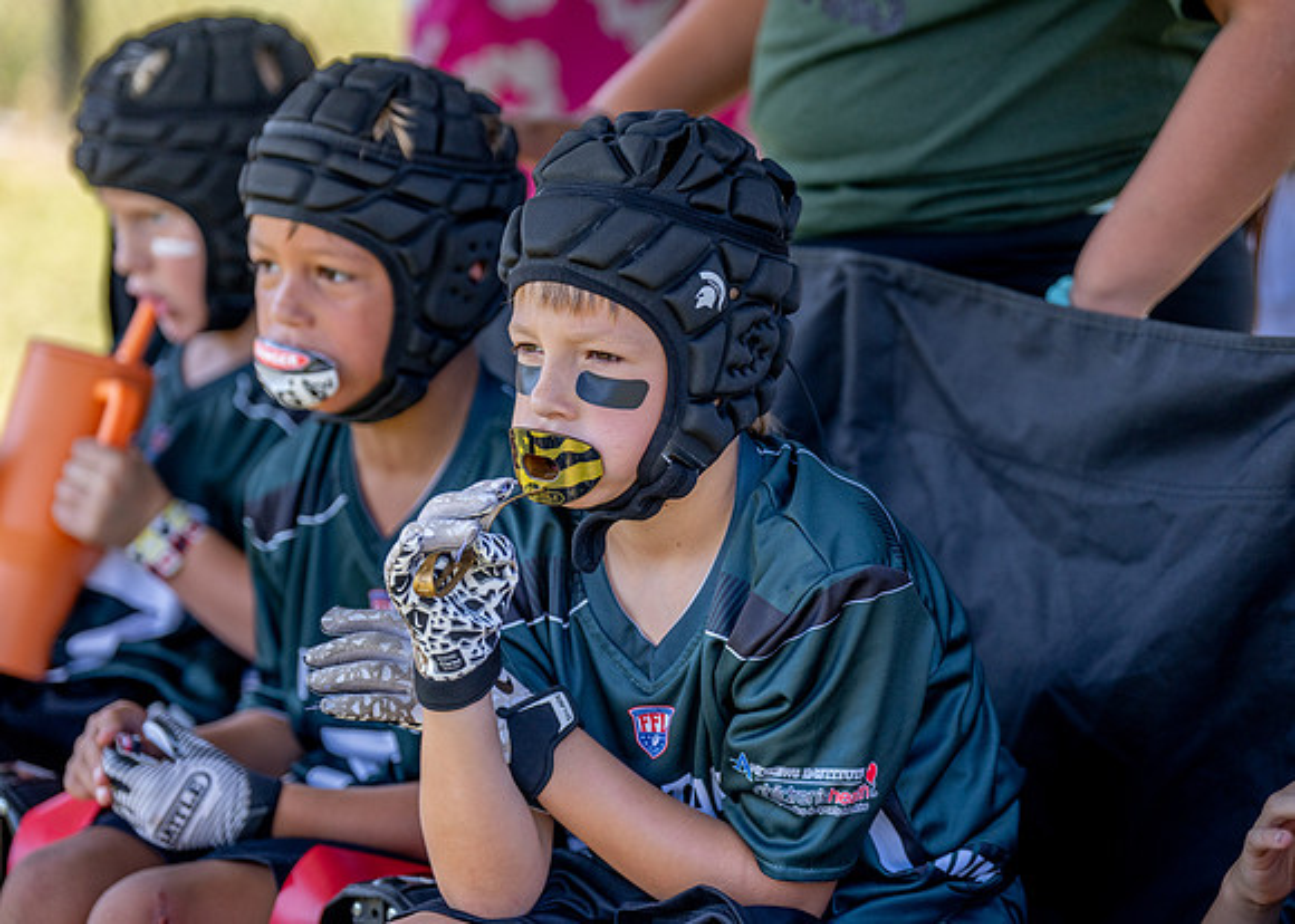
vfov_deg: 9.3
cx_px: 659
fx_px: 5654
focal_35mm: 154
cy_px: 400
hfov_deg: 13.1
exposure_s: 1/1000
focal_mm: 129
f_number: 2.8
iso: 250
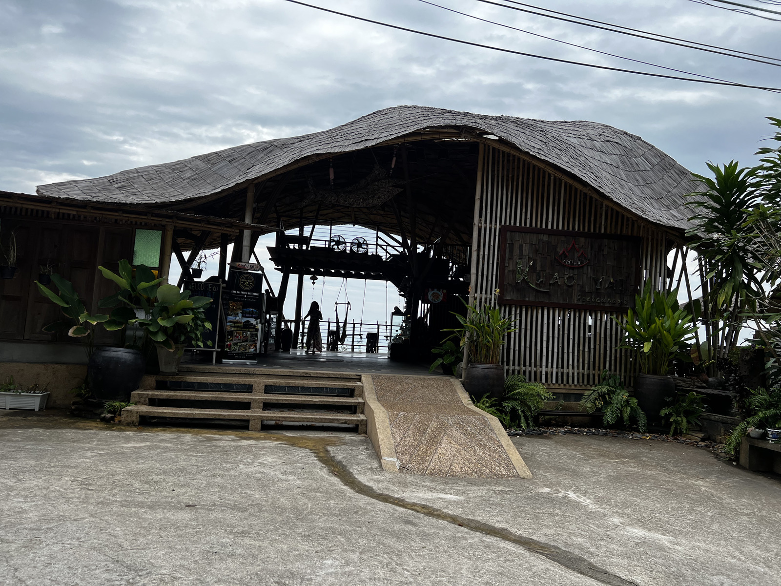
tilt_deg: +4.2
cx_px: 390
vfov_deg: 53.1
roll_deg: -2.5
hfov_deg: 67.3
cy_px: 293
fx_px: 587
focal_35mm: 26
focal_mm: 5.7
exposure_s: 1/1395
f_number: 1.5
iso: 50
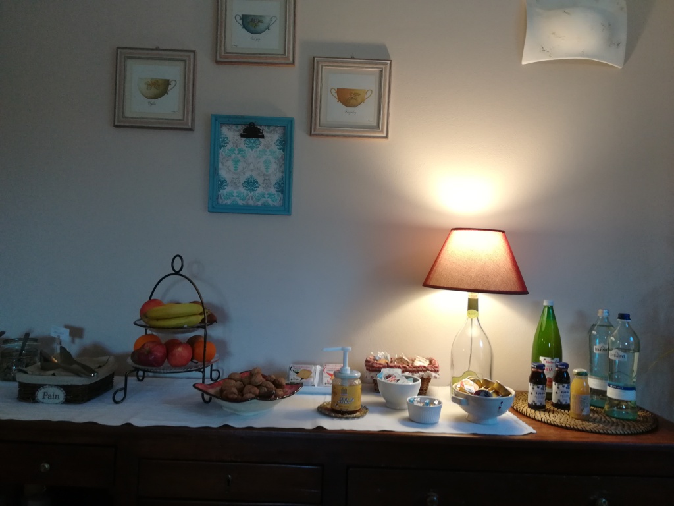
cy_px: 253
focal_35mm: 26
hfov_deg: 67.3
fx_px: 506
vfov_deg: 53.1
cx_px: 337
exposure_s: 1/33.3
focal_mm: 3.83
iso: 160
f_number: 2.2
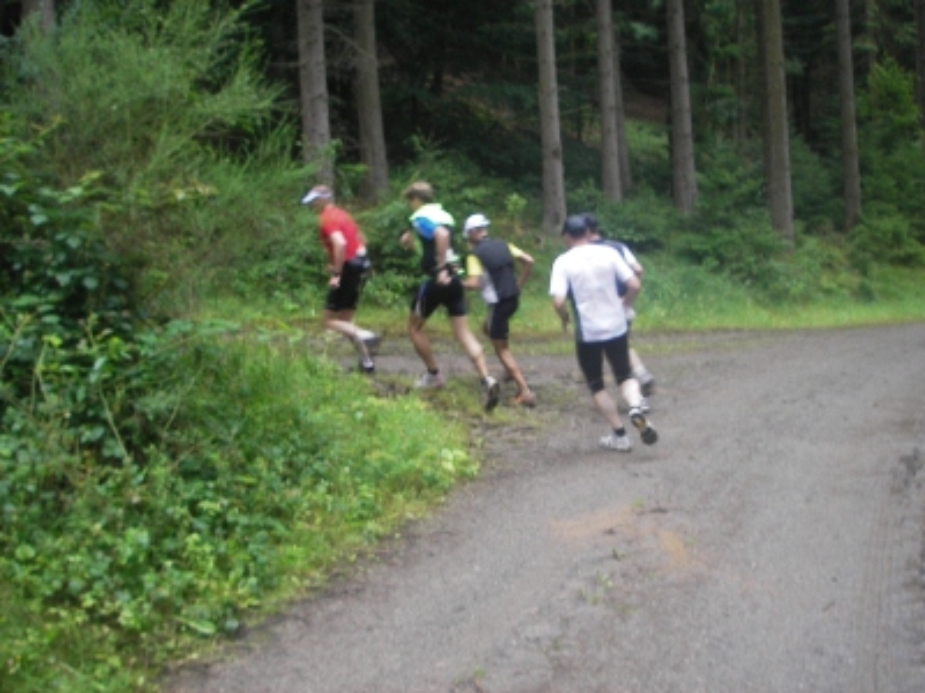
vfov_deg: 37.7
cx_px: 462
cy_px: 346
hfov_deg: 49.0
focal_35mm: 38
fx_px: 1015
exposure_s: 1/30
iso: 50
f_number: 3.3
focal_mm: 6.3
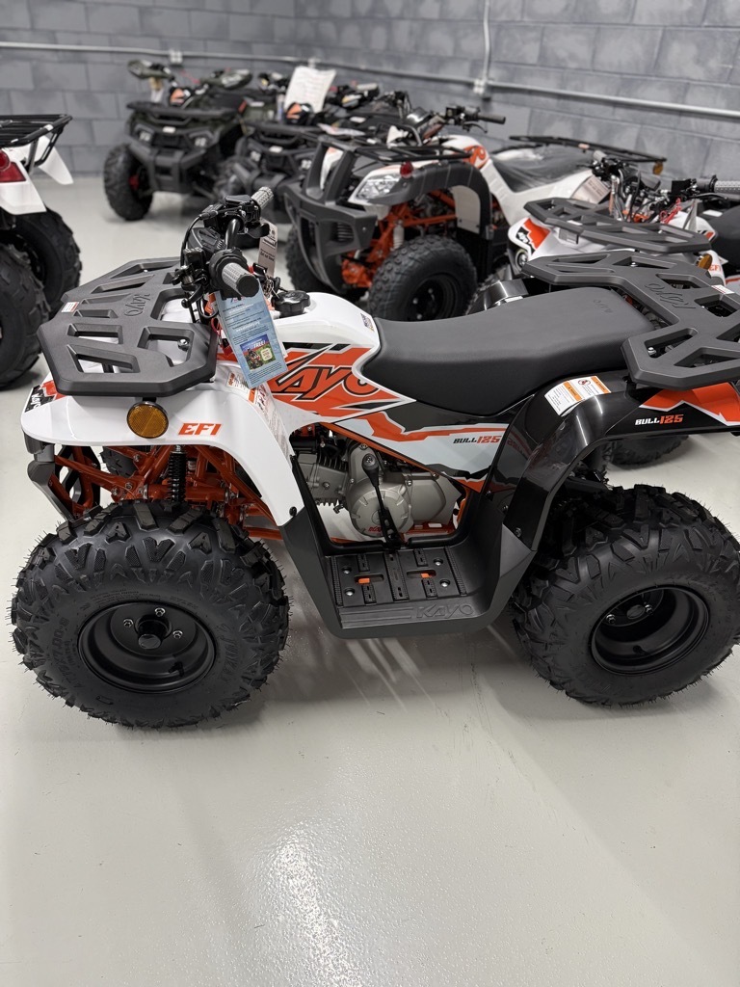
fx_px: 684
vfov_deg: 71.6
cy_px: 494
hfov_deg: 56.8
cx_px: 370
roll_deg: -4.2
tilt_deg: -32.2
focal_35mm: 24
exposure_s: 1/60
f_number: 1.78
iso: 250
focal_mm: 6.76
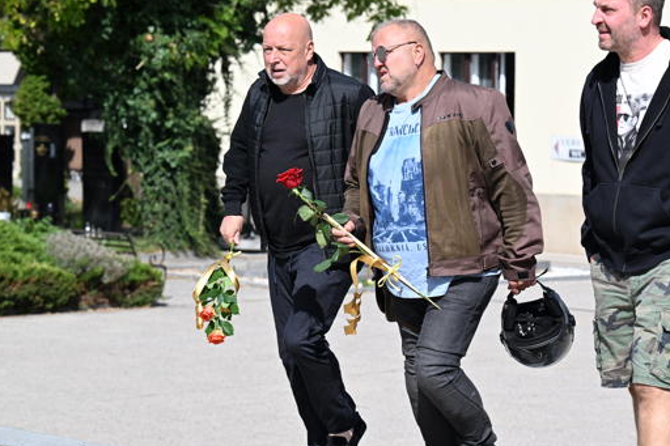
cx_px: 414
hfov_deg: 17.0
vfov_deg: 11.4
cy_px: 250
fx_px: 2232
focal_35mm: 120
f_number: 5.6
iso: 800
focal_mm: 89
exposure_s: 1/4000
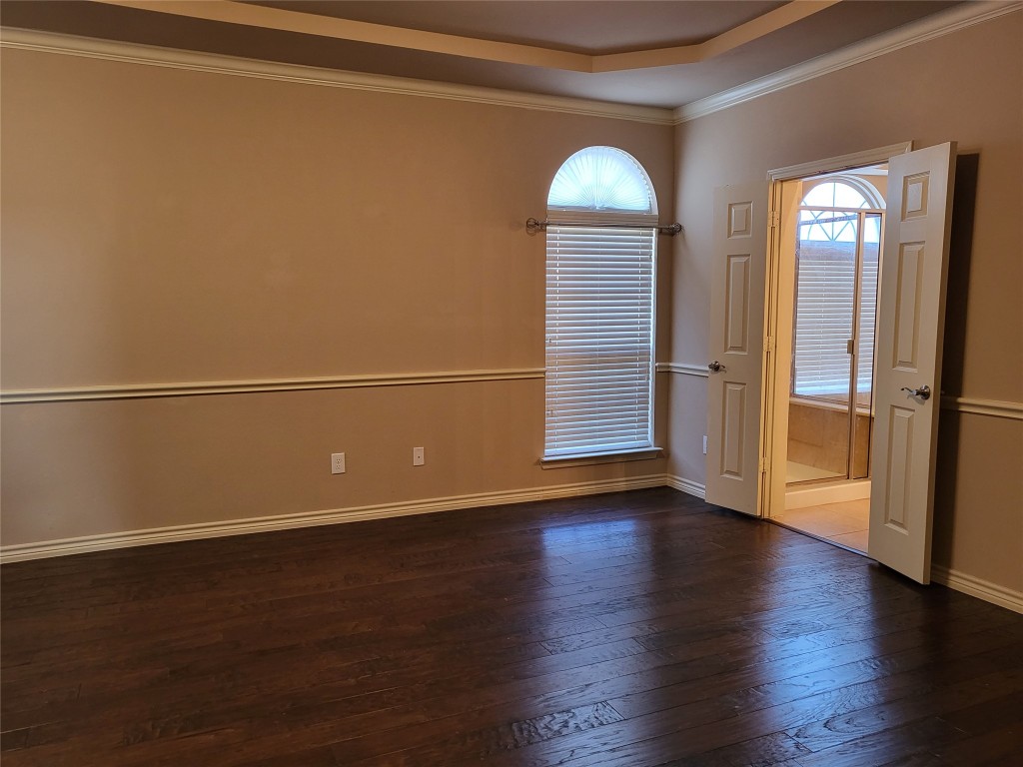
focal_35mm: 26
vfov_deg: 53.1
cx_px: 512
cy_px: 384
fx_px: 768
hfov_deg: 67.3
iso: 250
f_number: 1.8
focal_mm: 4.25
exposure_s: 1/40
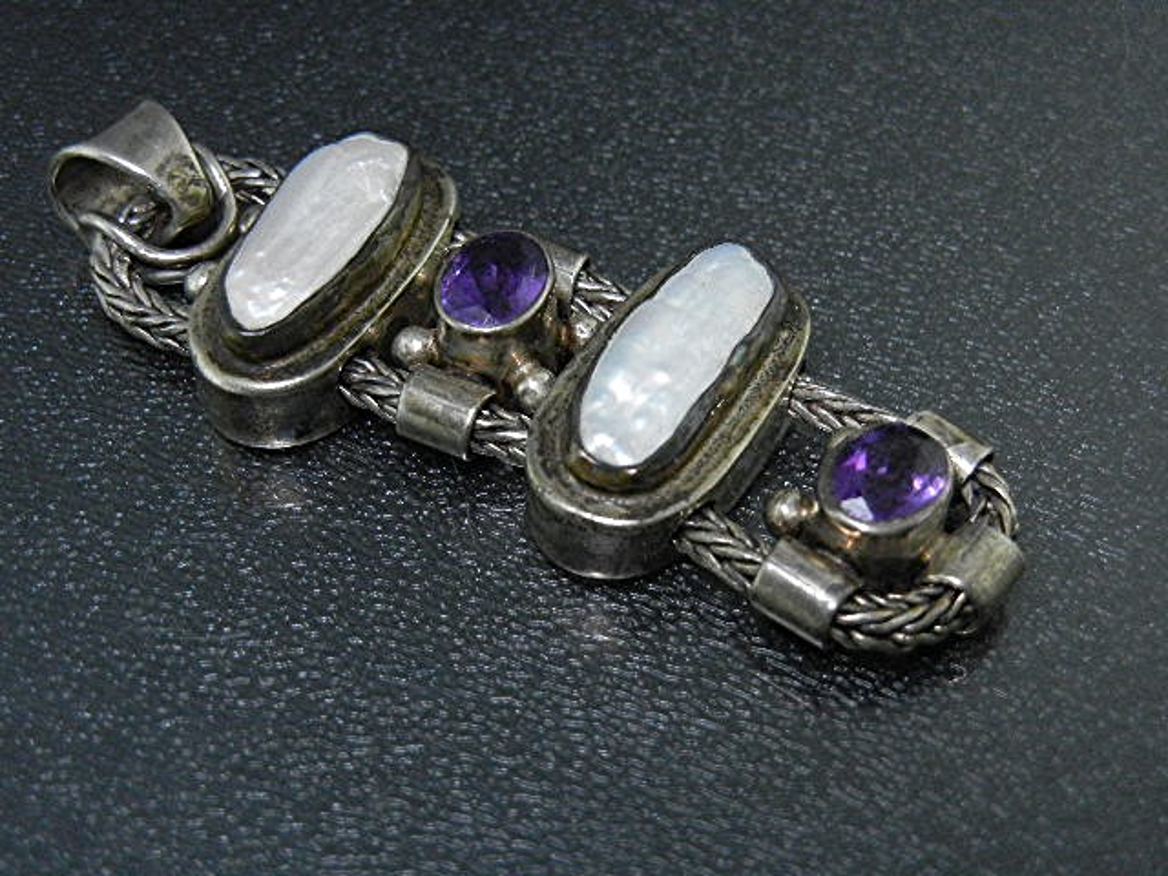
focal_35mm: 59
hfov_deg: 32.7
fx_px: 1991
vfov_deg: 24.8
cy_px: 438
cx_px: 584
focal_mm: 10.6
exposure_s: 1/30
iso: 768
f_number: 8
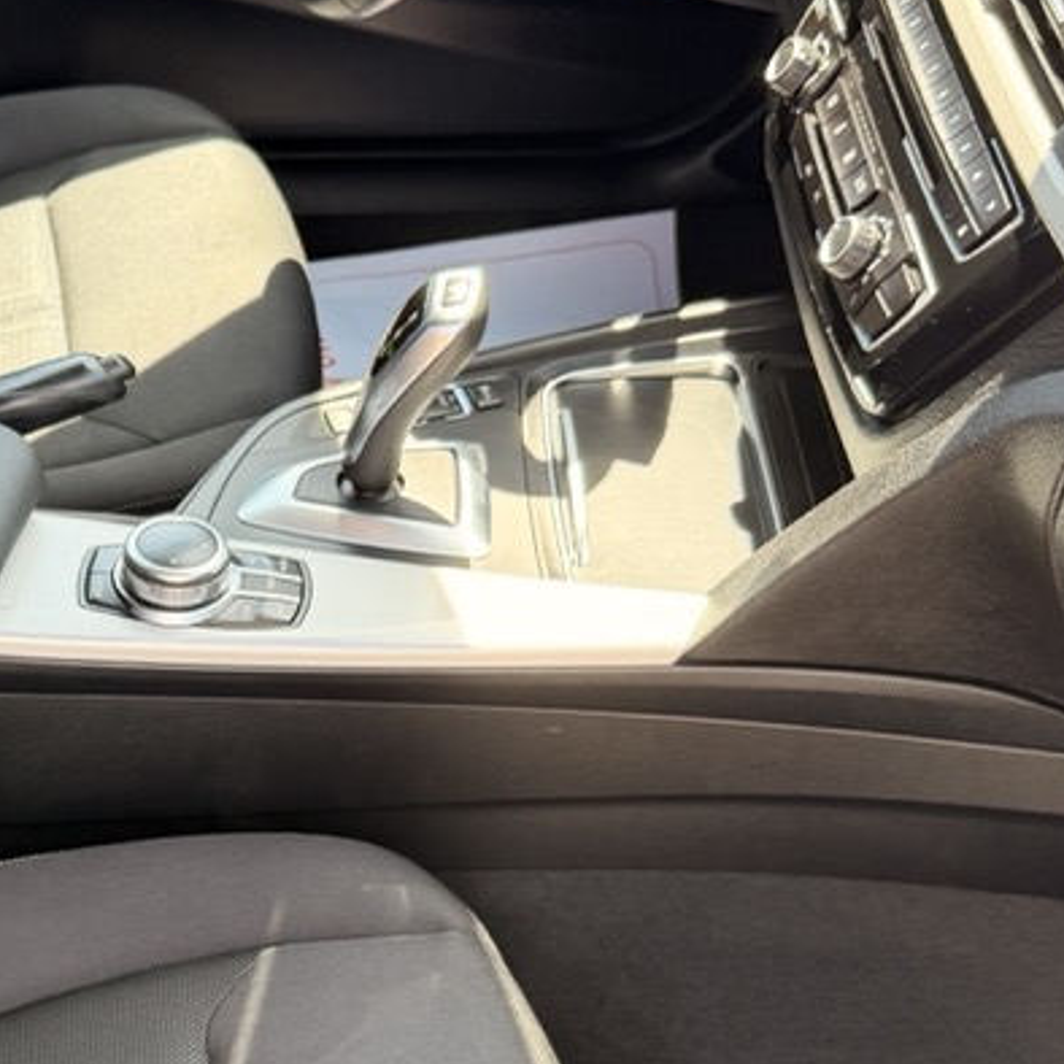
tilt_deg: -45.9
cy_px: 870
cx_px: -70
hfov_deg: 23.6
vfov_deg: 24.6
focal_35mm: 69
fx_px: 2399
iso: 100
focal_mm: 6.76
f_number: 1.78
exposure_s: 1/194
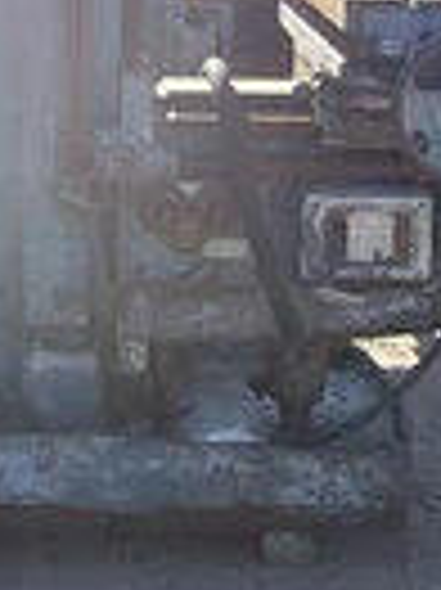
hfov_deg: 13.4
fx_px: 1872
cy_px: 95
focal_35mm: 110
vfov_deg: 17.7
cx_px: 230
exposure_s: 1/517
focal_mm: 6
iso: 80
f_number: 2.7
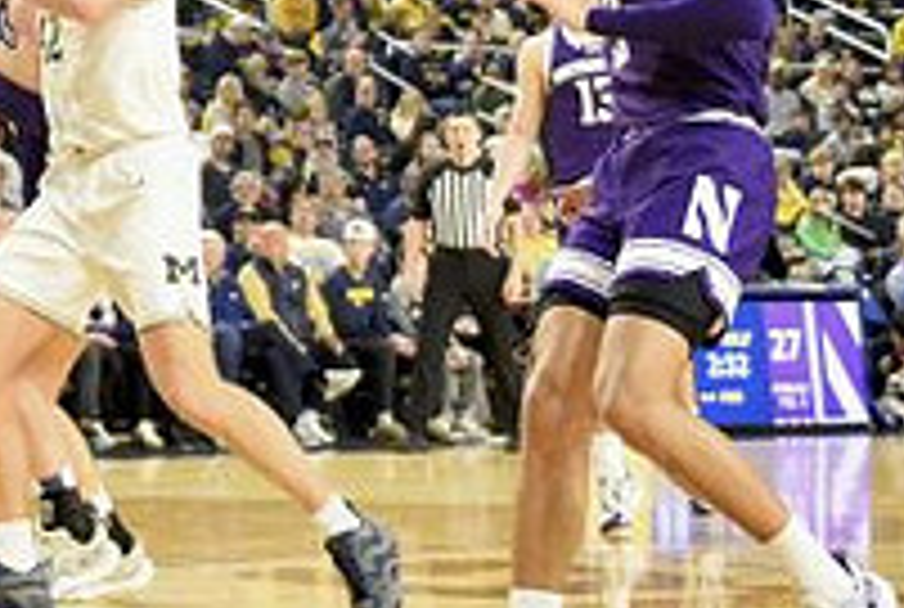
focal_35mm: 98
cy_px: -72
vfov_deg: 13.7
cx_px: -157
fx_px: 2466
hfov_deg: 19.6
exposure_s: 1/800
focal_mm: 34
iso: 2000
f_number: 2.8
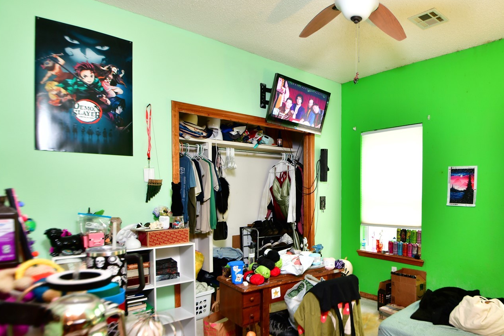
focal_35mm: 24
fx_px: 336
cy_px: 211
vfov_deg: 52.5
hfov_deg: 71.0
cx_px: 347
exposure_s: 1/15
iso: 400
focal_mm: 15
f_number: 5
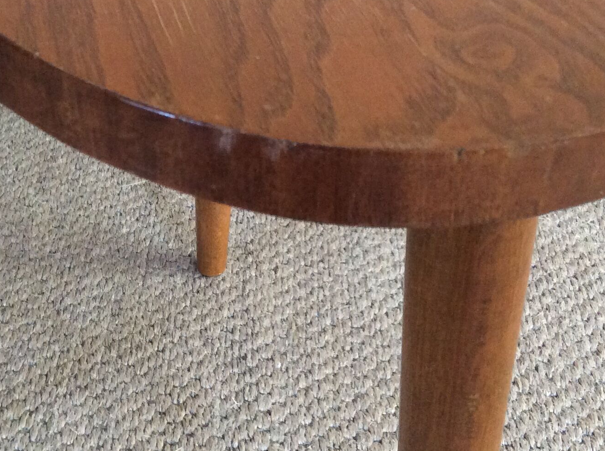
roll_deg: -1.0
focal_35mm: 63
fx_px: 1099
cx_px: 248
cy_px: 196
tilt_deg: -36.9
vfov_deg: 23.2
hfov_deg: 30.7
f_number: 2.4
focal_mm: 3.3
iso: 200
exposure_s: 1/25
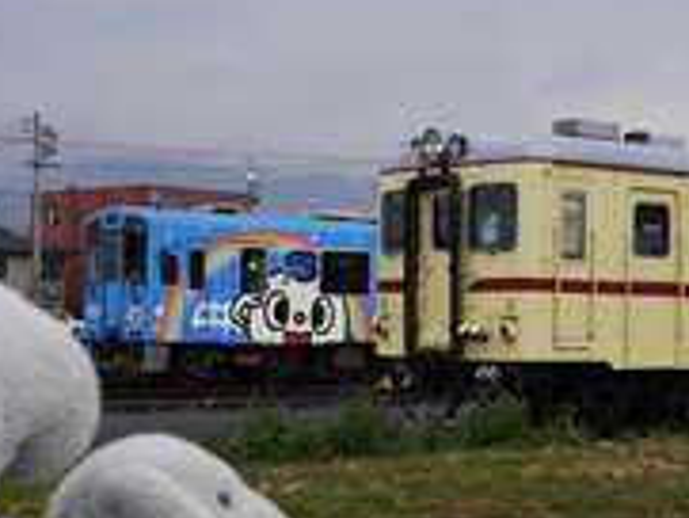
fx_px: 1673
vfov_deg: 17.6
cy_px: 339
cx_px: 552
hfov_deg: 22.9
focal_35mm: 84
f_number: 7.1
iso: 320
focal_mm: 19
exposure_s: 1/250
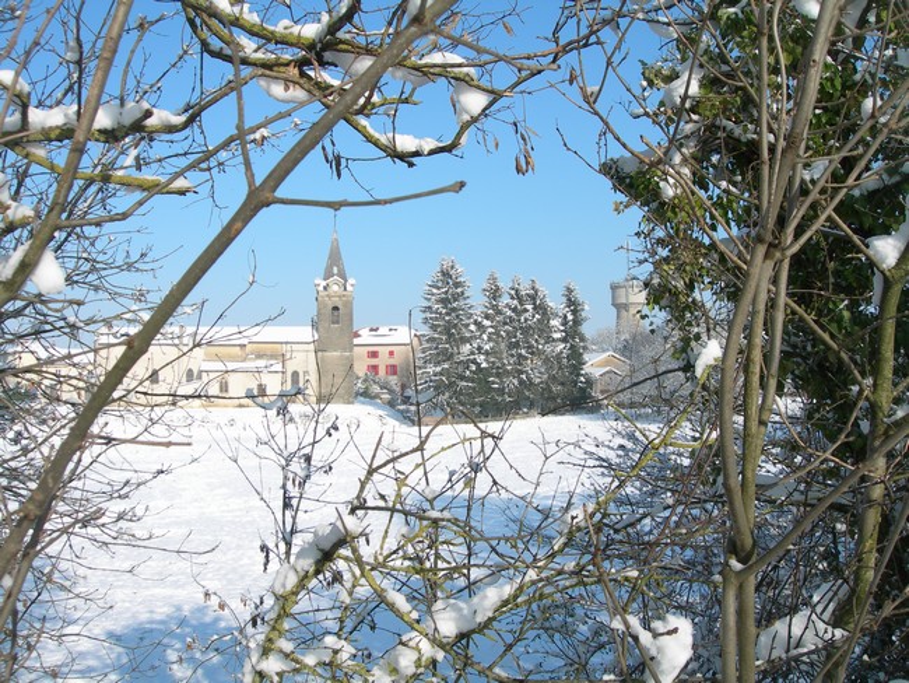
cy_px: 342
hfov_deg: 49.0
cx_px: 454
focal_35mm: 38
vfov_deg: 37.7
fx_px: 998
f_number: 4.8
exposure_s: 1/560
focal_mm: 7.8
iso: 50
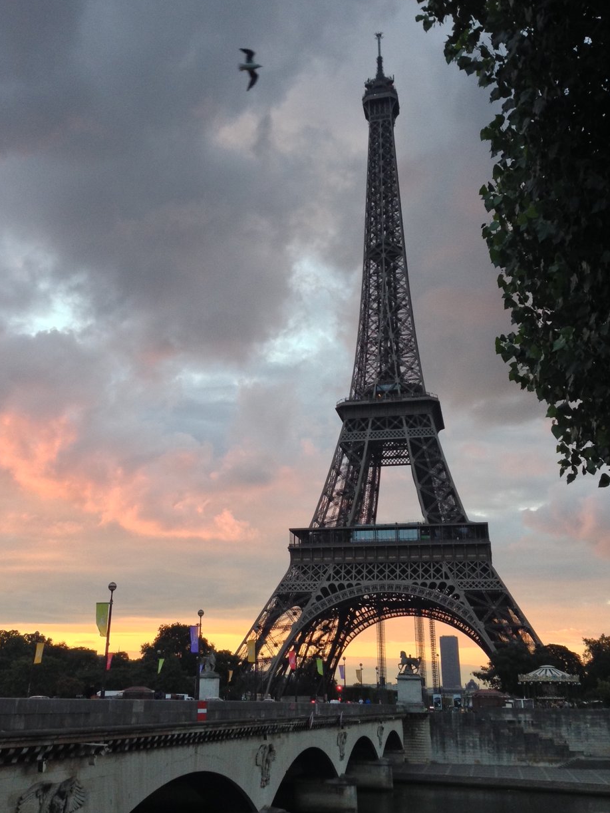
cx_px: 285
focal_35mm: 36
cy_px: 380
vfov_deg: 51.3
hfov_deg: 39.7
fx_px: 846
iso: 100
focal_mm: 4.12
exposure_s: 1/120
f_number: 2.4
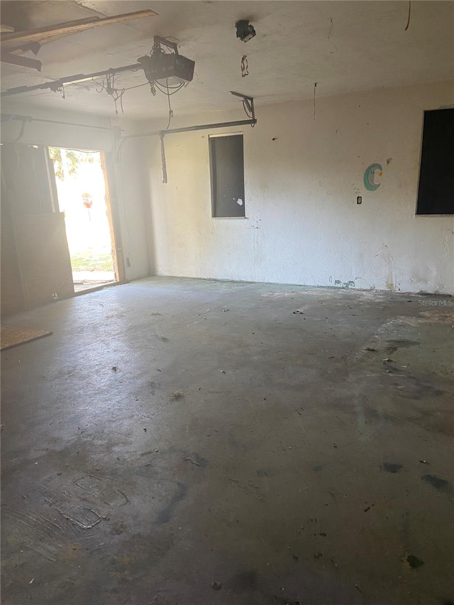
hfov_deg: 53.1
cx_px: 227
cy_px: 302
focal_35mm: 26
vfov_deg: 67.3
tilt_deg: -14.2
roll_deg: +3.3
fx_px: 455
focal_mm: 4.25
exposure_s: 1/62
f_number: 1.8
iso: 125
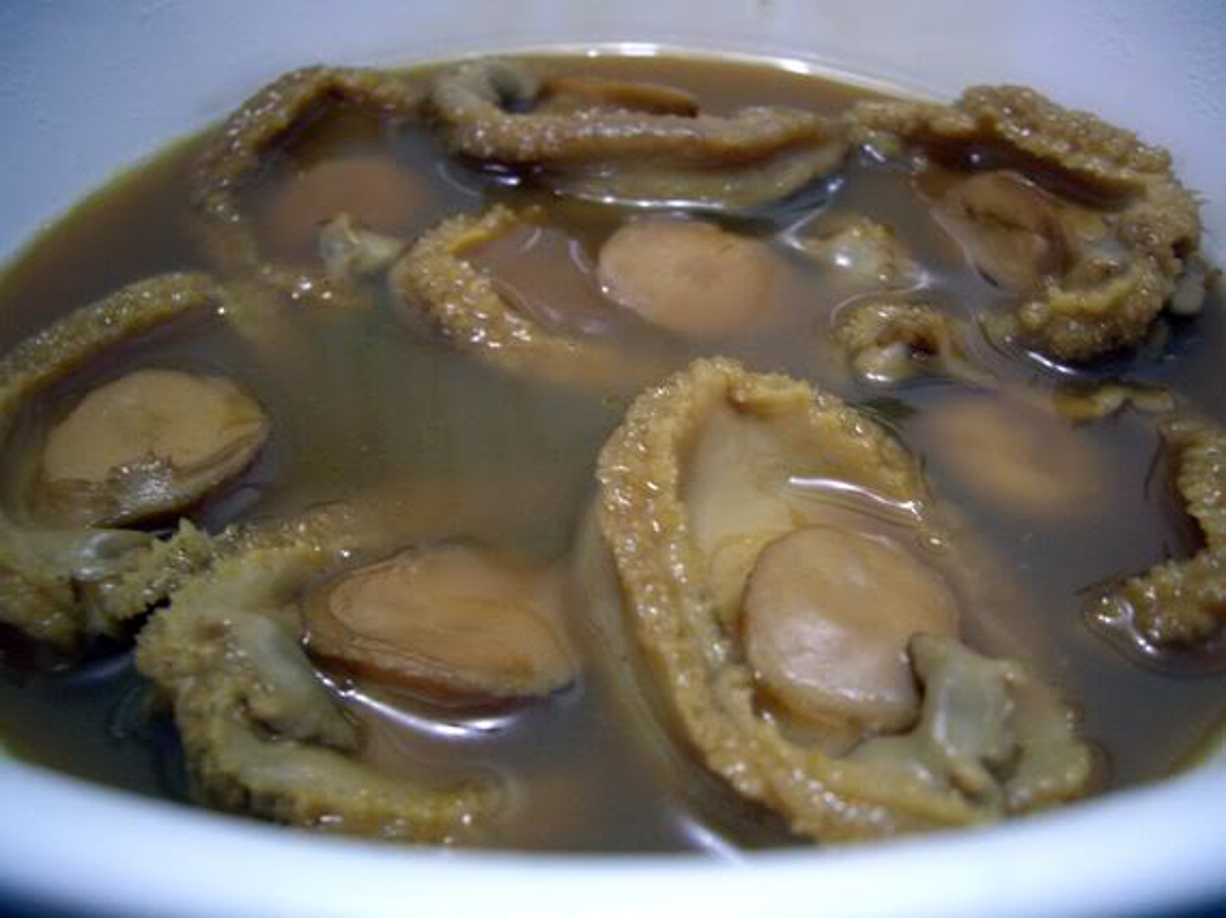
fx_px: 1345
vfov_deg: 37.7
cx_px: 613
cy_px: 459
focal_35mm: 38
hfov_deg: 49.0
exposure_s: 1/10
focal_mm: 6.2
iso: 200
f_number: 2.7
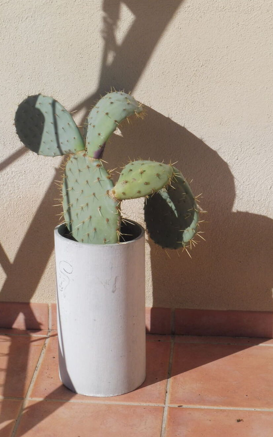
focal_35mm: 96
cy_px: 218
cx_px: 155
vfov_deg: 21.6
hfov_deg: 13.6
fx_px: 1143
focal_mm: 16.1
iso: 100
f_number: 7.1
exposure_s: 1/640
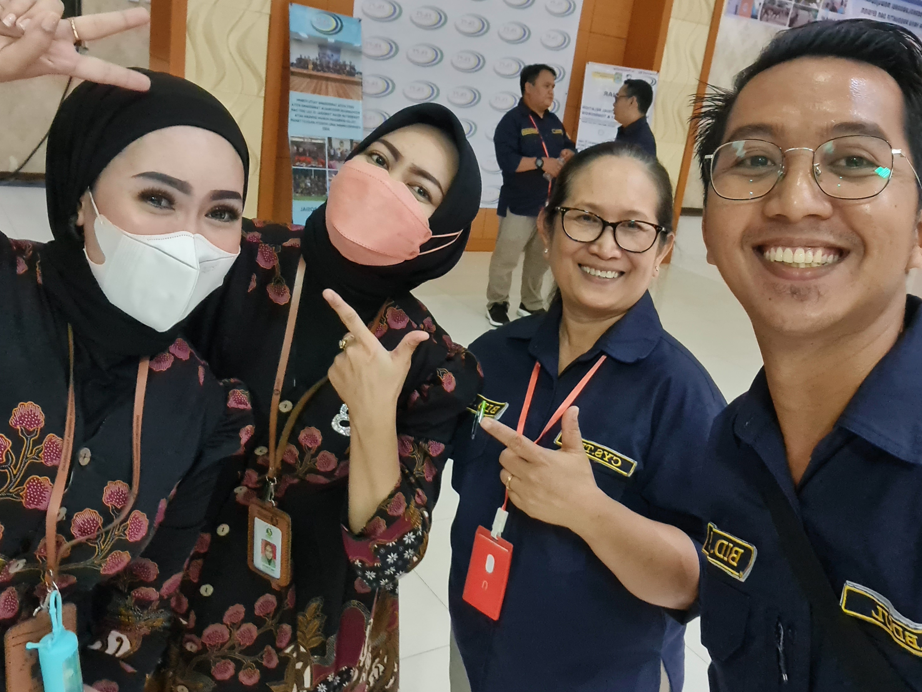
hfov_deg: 58.3
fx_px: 826
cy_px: 338
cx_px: 497
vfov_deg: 45.4
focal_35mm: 31
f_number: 2.2
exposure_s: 1/33
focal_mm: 3.3
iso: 500
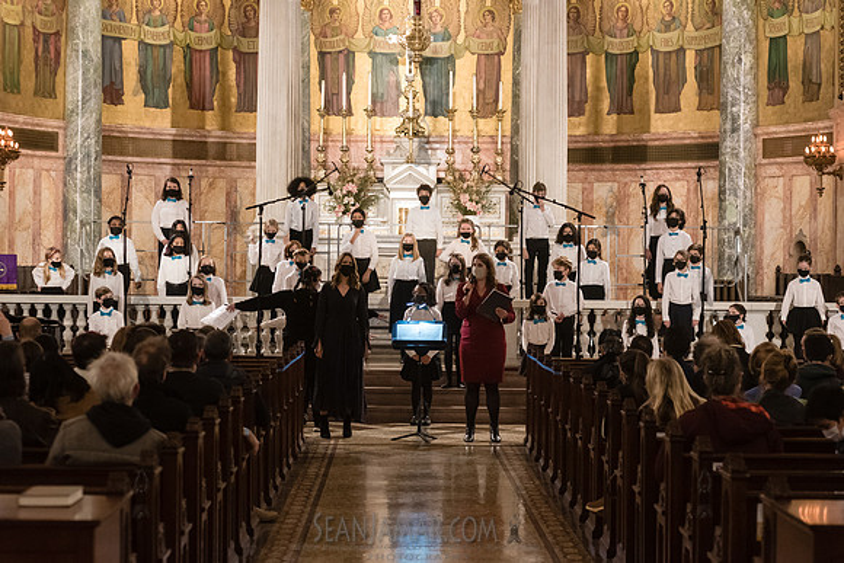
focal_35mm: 83
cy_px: 282
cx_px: 422
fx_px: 1942
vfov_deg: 16.5
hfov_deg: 24.5
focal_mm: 80
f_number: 5
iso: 4000
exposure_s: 1/125
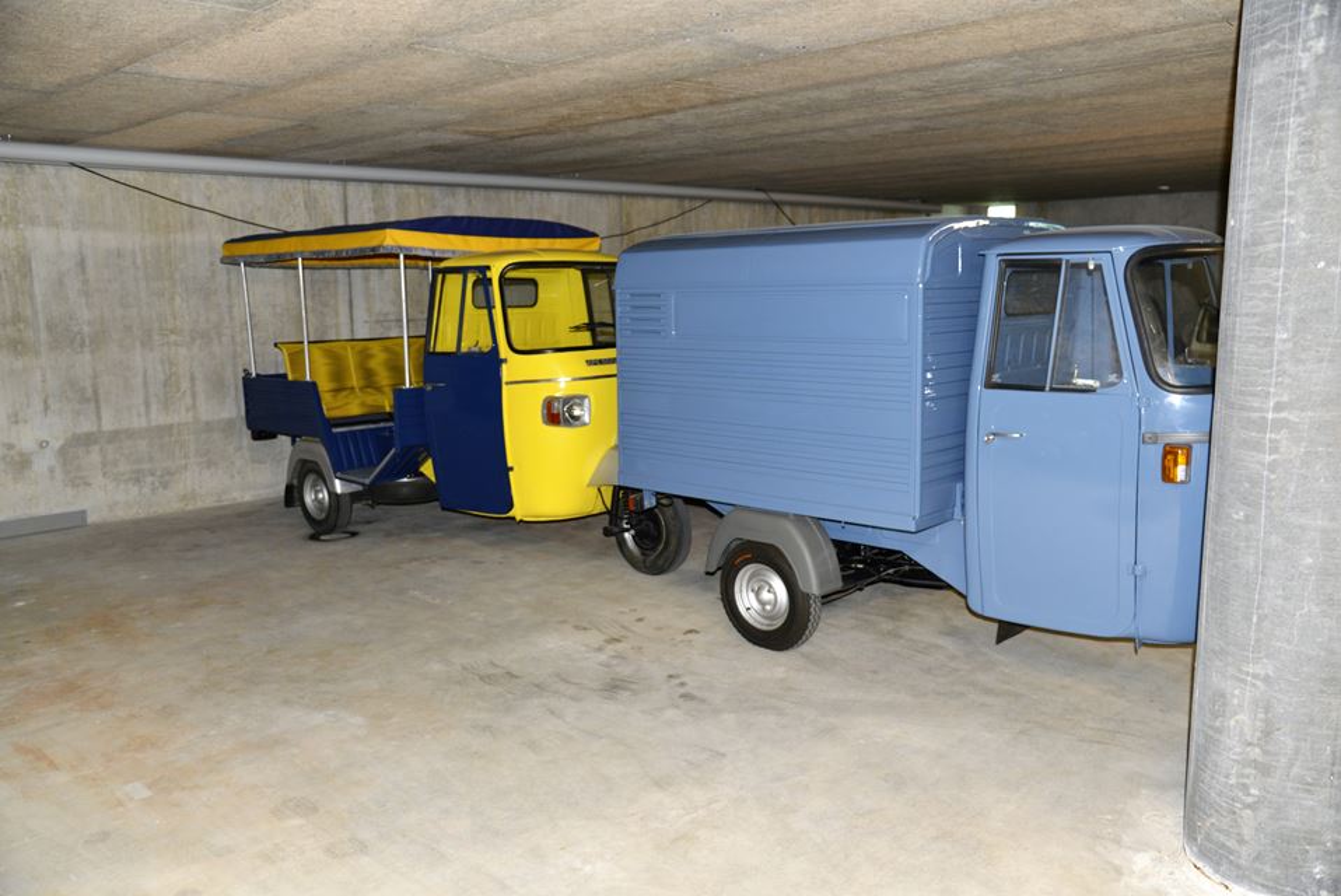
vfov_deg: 43.7
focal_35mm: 30
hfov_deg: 61.9
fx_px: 1118
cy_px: 448
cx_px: 670
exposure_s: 1/60
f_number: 4
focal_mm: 30
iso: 800
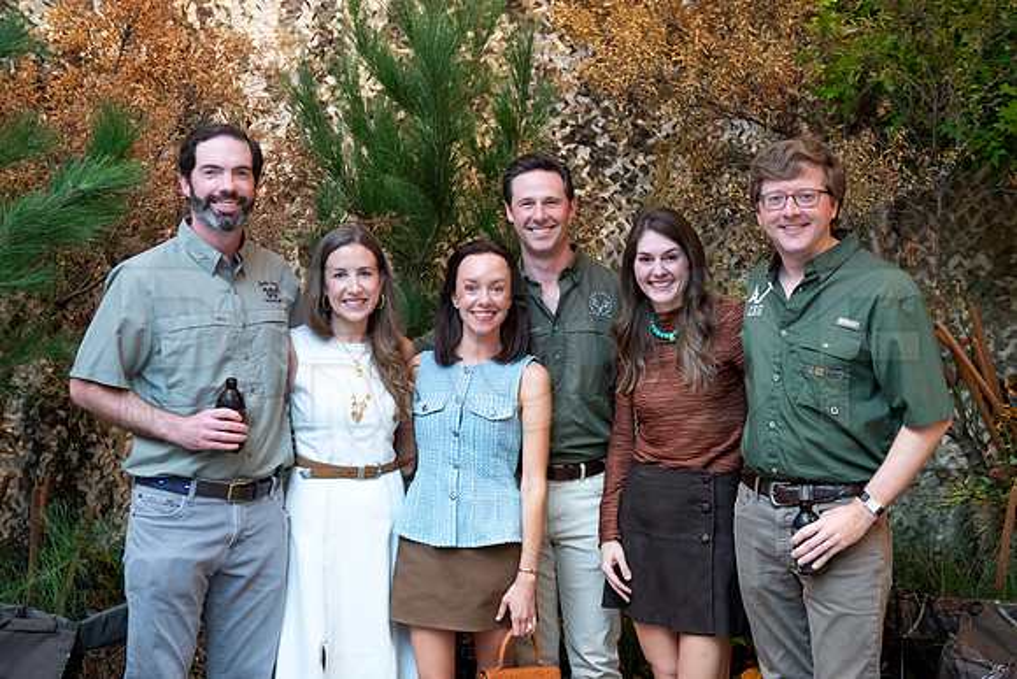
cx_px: 508
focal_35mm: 53
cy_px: 340
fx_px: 1496
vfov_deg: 25.6
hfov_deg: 37.5
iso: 4000
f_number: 4.5
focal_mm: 52
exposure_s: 1/100
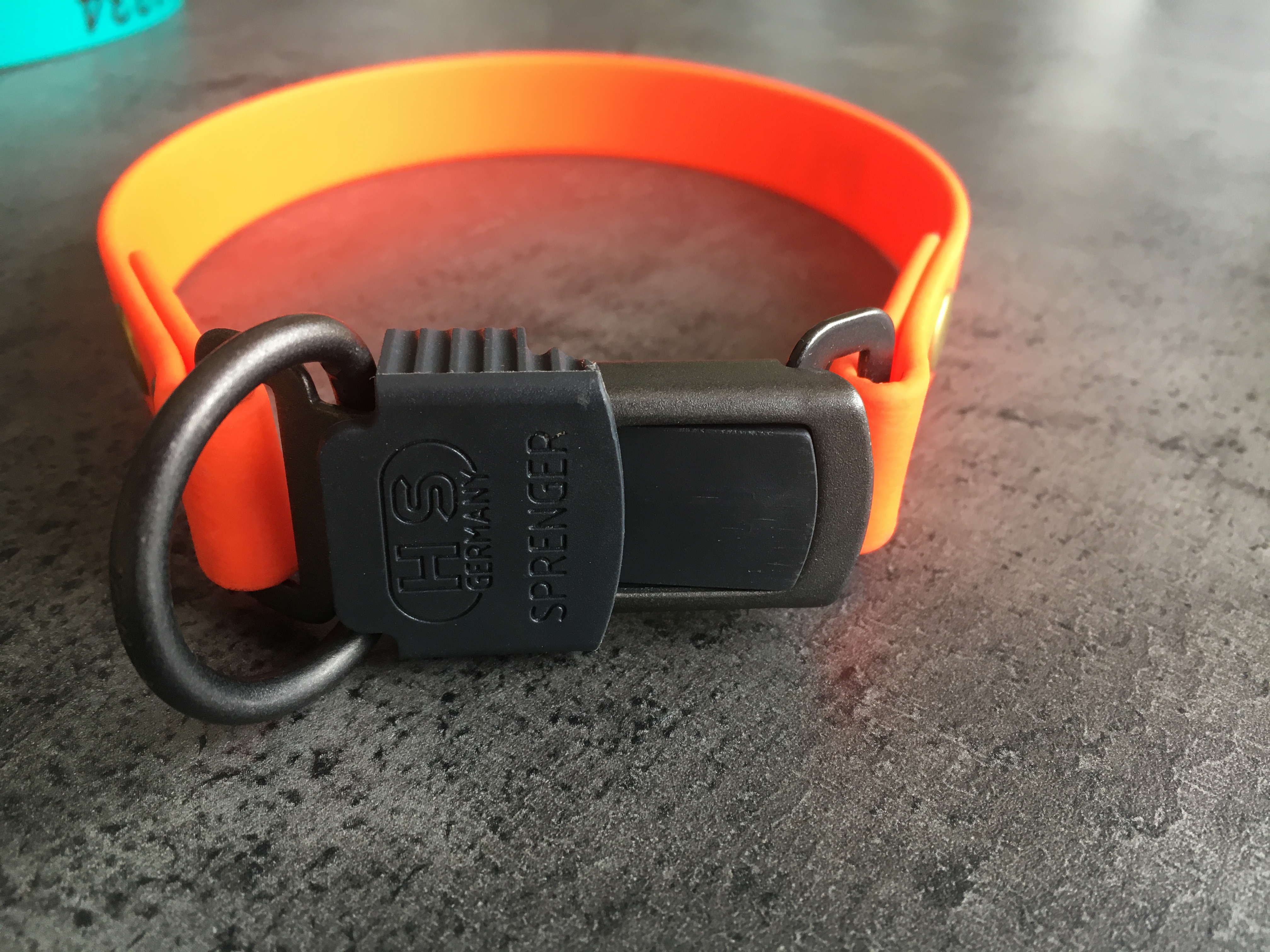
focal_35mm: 29
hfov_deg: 61.7
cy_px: 476
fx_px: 1064
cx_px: 635
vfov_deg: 48.2
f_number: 2.2
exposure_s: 1/33
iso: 40
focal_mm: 4.15
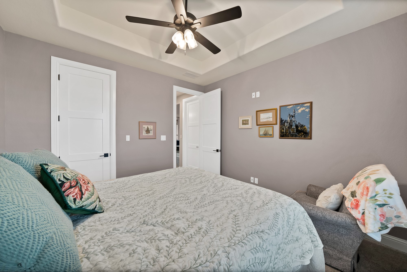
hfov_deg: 112.6
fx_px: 136
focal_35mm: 12
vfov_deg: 90.1
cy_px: 136
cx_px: 204
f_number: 9
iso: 640
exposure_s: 1/5
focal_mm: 12
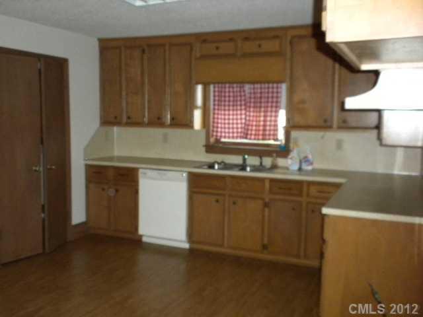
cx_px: 212
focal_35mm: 37
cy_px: 158
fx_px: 452
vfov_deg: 38.7
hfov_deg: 50.1
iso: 400
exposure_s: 1/30
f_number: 3.5
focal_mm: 6.6
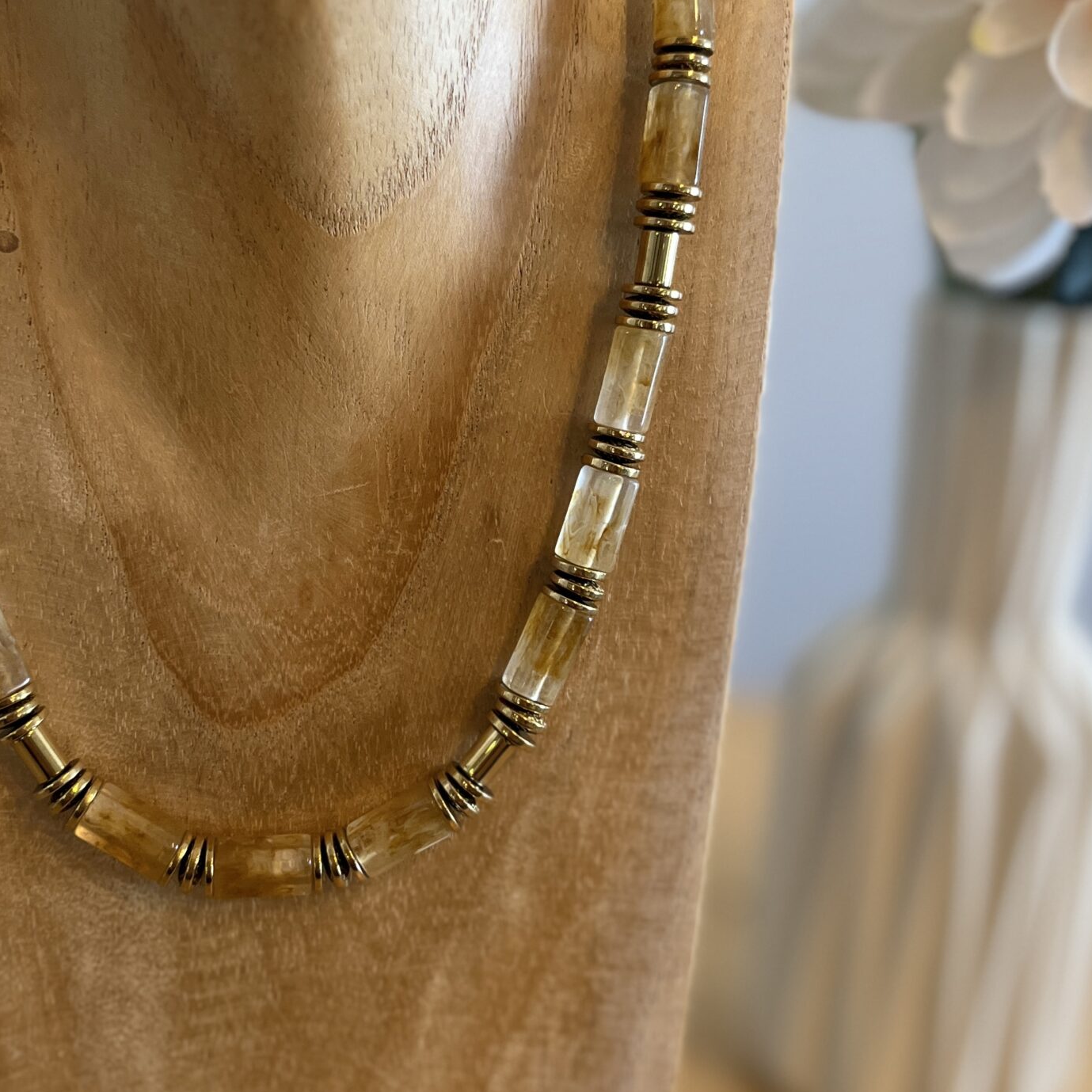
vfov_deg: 35.3
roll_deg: -4.0
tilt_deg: -19.3
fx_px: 1713
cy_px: 481
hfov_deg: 35.2
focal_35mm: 48
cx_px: 436
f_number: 1.6
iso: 125
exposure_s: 1/100
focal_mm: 5.1
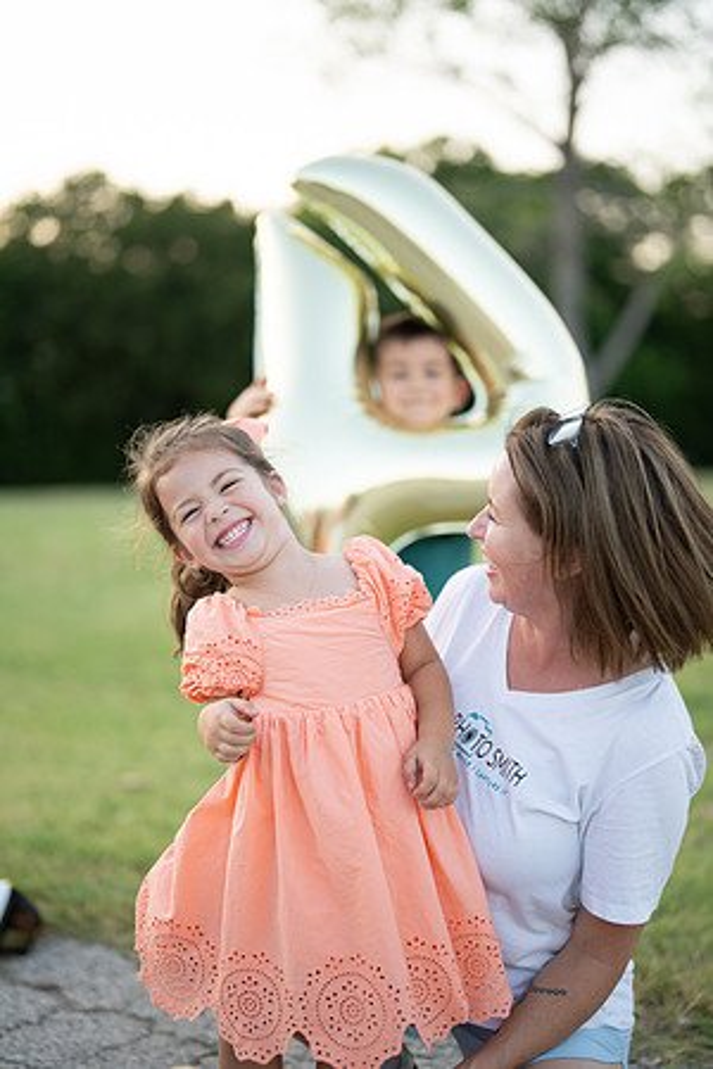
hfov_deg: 27.0
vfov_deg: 39.6
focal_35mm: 50
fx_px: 1485
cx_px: 356
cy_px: 534
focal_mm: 50
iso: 250
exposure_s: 1/1000
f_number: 1.2
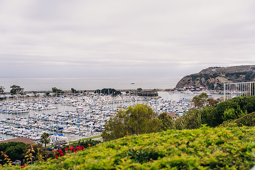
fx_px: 316
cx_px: 128
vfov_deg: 30.2
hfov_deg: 44.0
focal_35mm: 45
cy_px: 85
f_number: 3.2
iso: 100
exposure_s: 1/250
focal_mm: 44.3
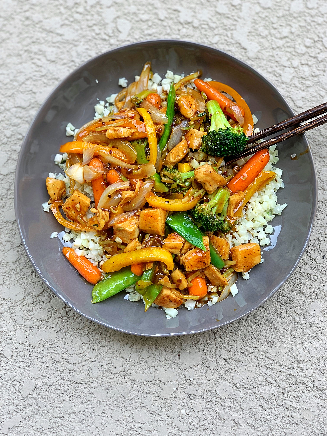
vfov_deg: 36.8
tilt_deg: -86.7
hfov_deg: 28.0
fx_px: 655
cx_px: 164
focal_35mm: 52
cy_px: 218
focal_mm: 6
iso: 32
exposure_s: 1/122
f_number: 2.4
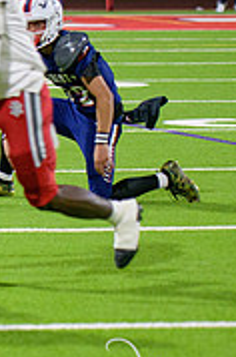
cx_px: -260
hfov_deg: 3.5
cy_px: 97
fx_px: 3869
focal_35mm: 392
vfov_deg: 5.3
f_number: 2.8
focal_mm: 120
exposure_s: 1/250
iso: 2000
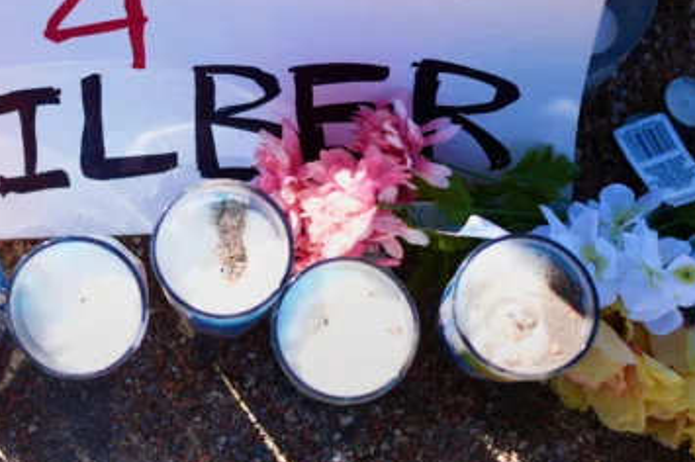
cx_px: 108
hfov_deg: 26.7
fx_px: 1427
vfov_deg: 18.3
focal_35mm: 74
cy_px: 135
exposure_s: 1/5000
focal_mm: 35
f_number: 1.6
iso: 125
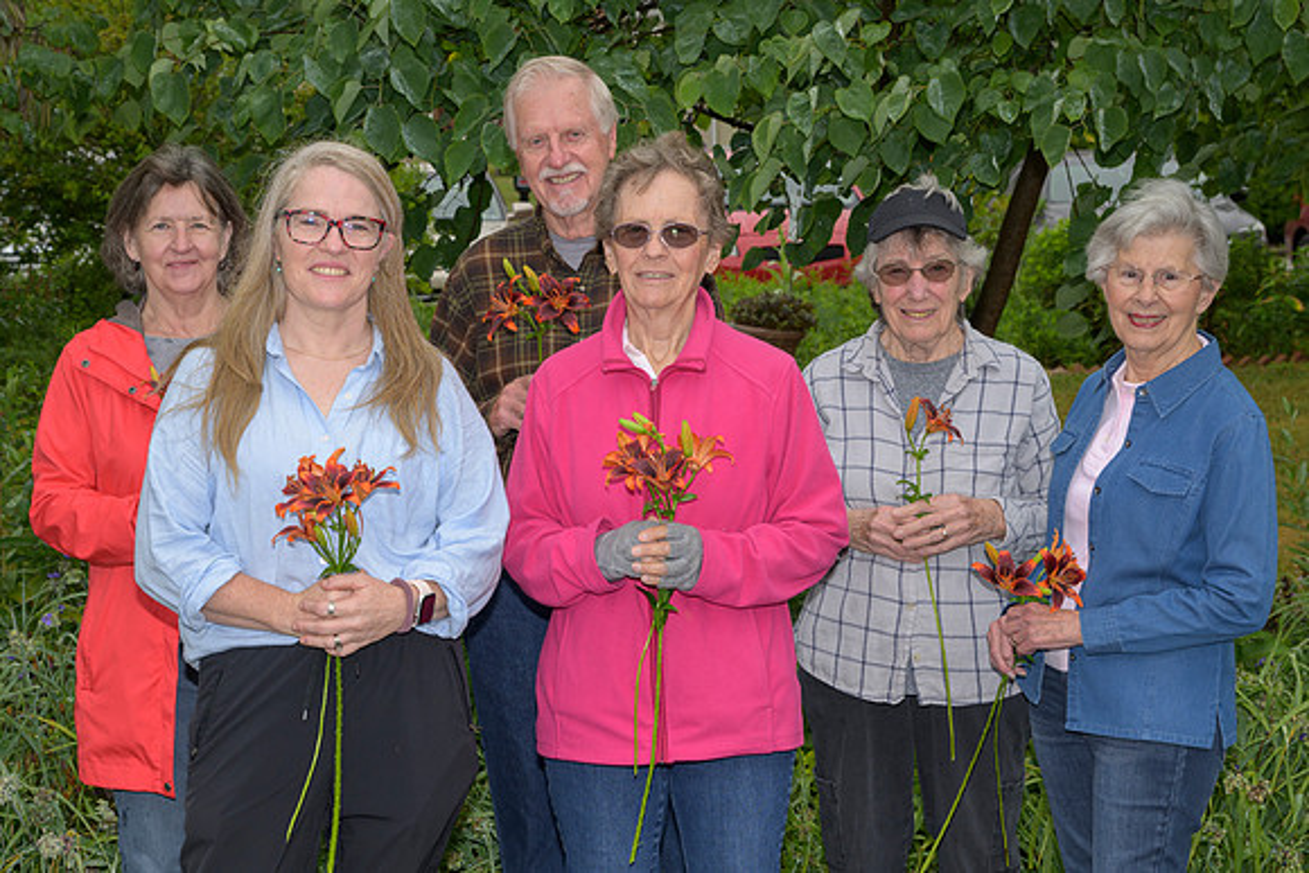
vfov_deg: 21.5
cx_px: 530
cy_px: 475
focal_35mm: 63
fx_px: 2302
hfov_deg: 31.7
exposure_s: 1/250
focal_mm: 47
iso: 250
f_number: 8
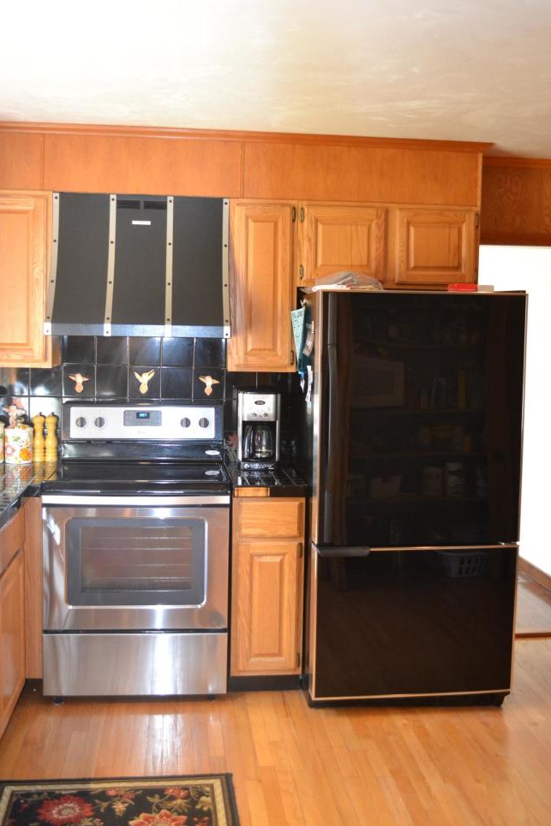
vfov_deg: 54.4
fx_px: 804
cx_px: 268
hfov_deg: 37.8
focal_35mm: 35
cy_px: 398
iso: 1800
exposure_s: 1/60
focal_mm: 22
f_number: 4
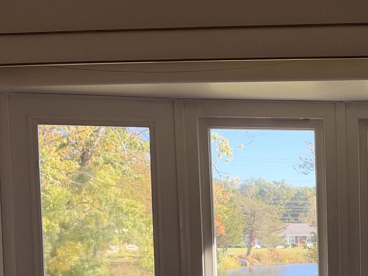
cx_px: 408
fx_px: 797
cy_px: 302
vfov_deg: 18.9
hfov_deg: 24.2
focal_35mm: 75
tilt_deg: -4.2
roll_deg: +0.2
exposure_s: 1/370
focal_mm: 6.93
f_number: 1.8
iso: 64
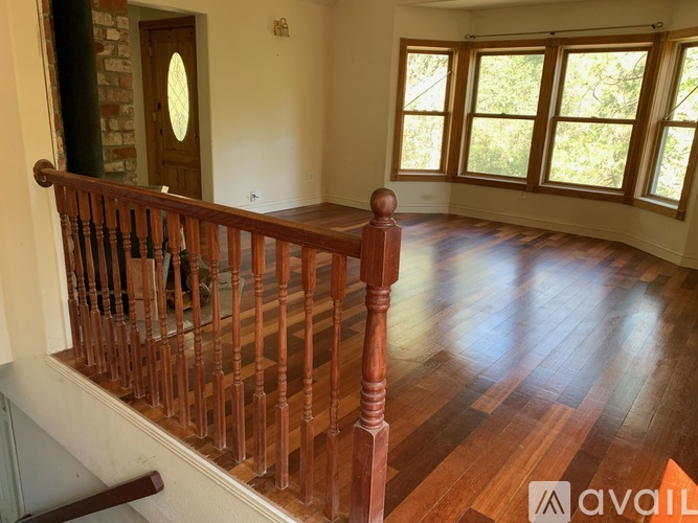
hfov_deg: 67.3
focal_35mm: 26
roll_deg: -2.8
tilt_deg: -16.8
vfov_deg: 53.0
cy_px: 262
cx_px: 349
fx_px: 524
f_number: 1.8
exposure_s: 1/60
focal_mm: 4.25
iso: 100
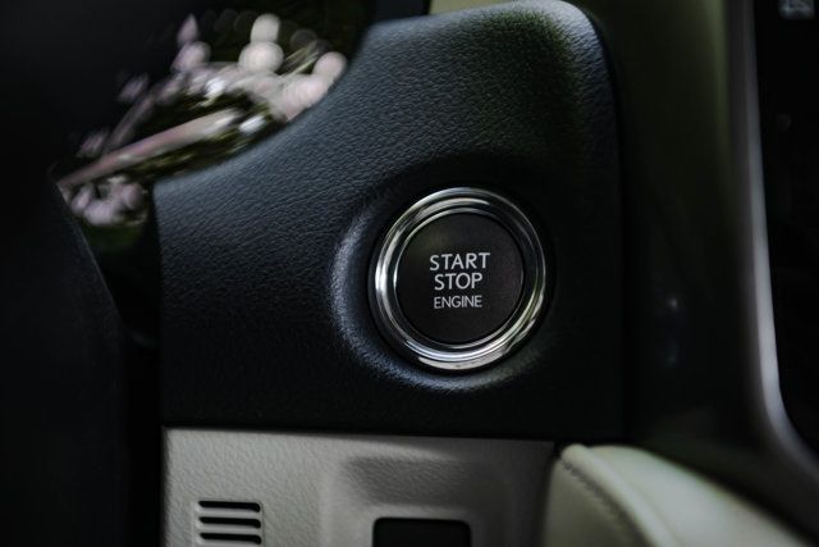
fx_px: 1593
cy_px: 274
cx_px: 410
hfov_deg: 28.8
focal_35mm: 70
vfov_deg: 19.5
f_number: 2.8
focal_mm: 70
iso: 800
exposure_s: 1/200
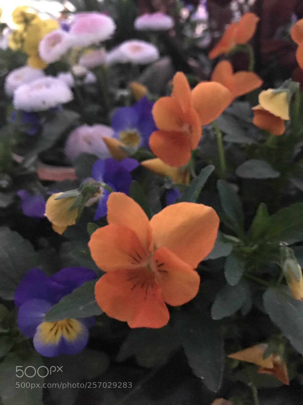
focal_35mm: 28
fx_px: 327
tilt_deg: -34.7
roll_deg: -0.6
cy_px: 202
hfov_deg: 49.7
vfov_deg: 63.4
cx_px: 152
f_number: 1.8
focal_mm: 3.99
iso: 200
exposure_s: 1/4
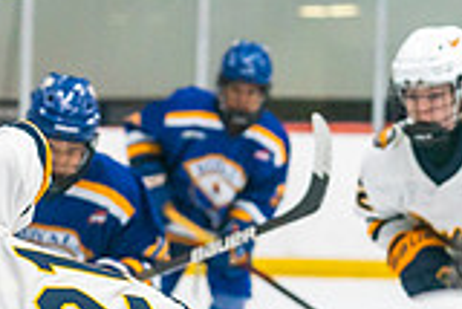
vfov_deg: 4.9
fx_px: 3584
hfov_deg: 7.3
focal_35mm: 279
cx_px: -118
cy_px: 455
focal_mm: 77
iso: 3200
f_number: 2.8
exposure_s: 1/1250
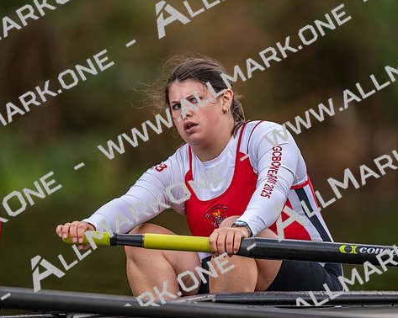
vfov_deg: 2.2
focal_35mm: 691
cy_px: 162
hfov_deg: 2.8
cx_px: 202
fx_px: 8136
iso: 1600
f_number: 4
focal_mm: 600
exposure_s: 1/2500
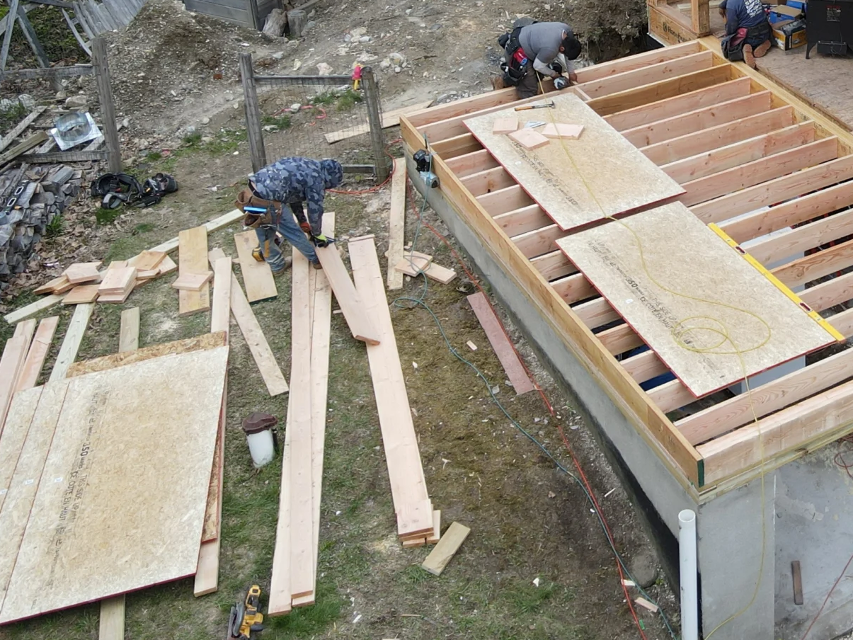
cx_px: 819
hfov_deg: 34.6
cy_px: 40
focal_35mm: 51
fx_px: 1257
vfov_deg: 27.3
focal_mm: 4.5
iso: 100
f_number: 2.8
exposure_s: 1/40
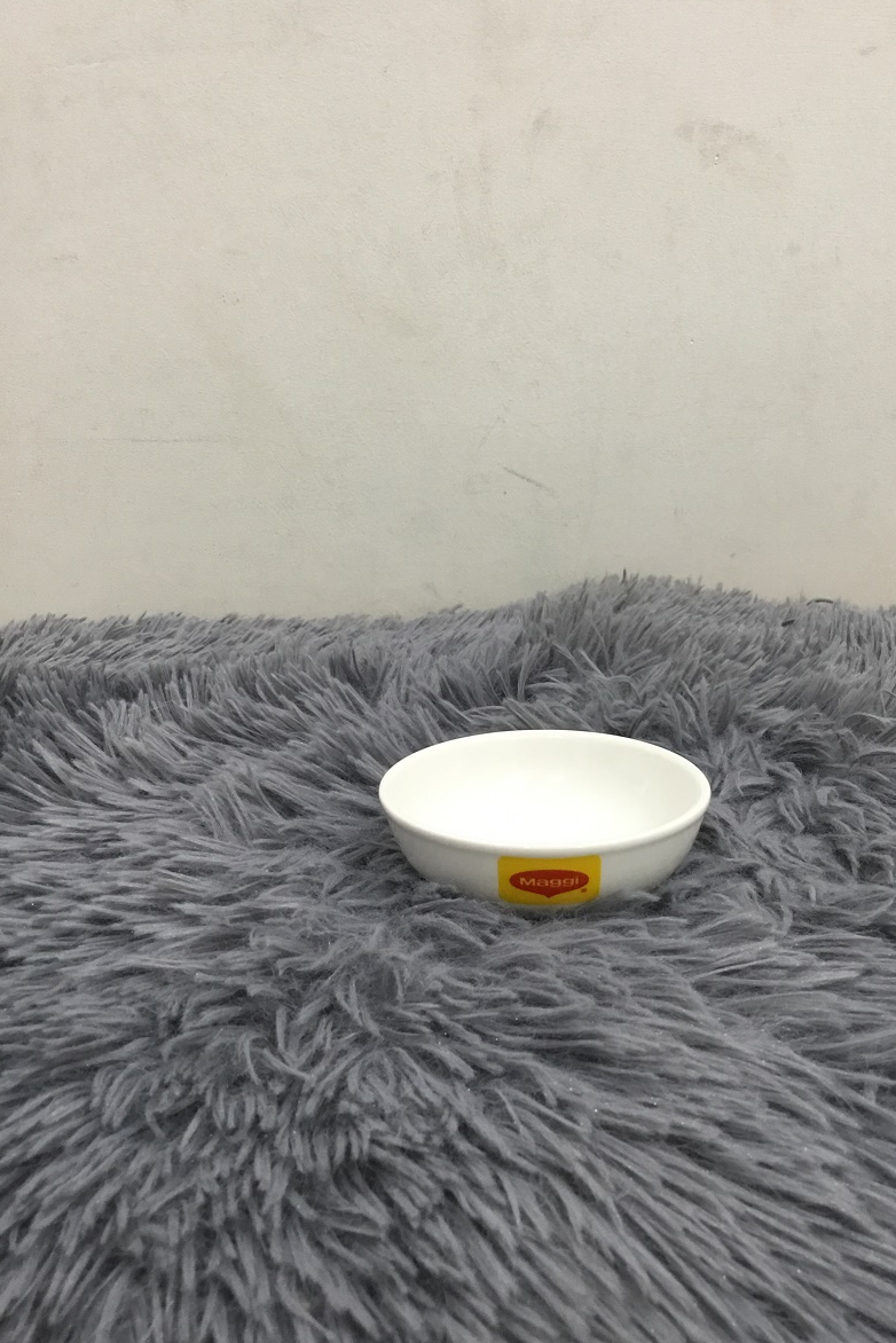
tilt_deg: -18.2
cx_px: 508
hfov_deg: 39.9
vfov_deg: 57.2
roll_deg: +1.8
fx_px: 1231
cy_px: 673
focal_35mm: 33
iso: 125
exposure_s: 1/33
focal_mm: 3.3
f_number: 2.4
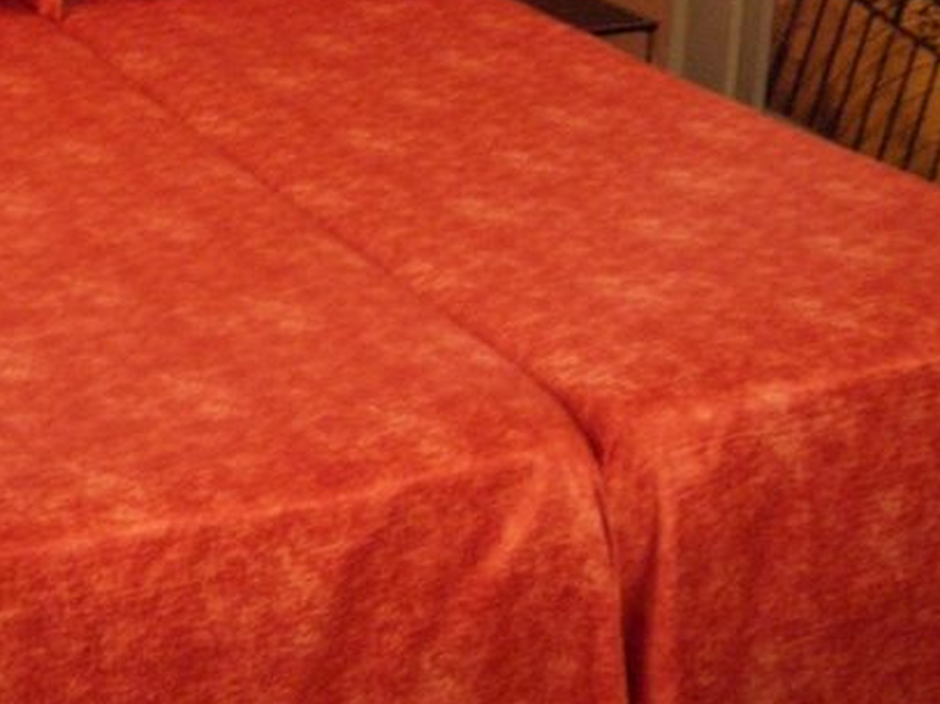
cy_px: -23
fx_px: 2117
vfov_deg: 18.3
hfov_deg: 24.6
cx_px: 190
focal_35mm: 78
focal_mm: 5.8
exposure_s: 1/10
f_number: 2.6
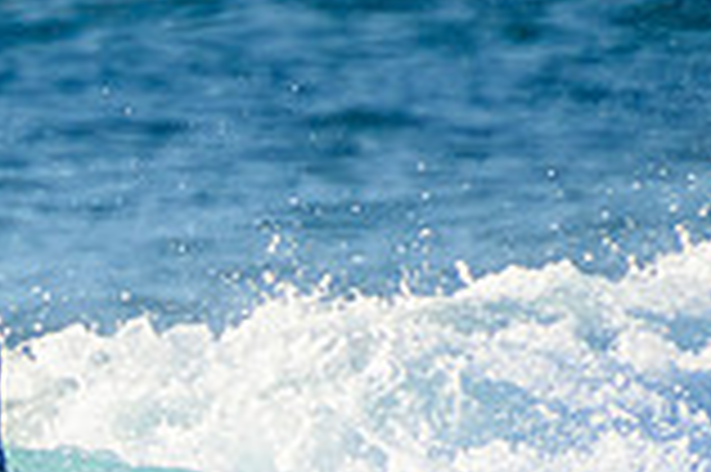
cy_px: 663
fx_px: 44253
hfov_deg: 0.9
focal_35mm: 2243
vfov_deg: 0.6
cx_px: -184
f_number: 5.6
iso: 560
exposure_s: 1/2000
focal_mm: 400
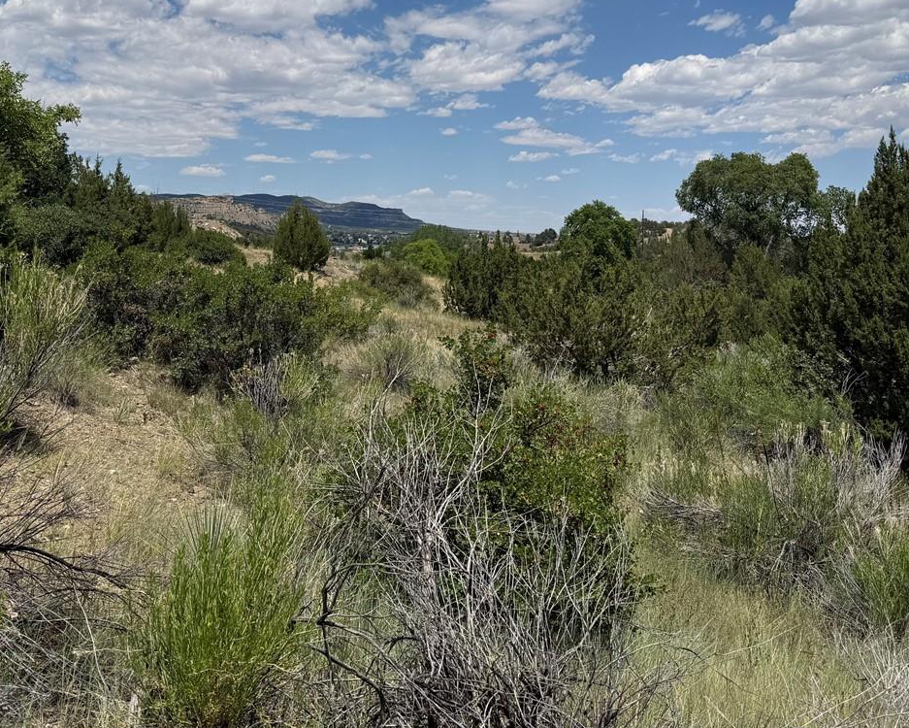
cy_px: 233
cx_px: 421
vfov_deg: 36.9
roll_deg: -0.9
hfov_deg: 45.8
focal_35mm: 40
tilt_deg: +2.1
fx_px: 1076
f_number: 1.78
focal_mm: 6.76
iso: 80
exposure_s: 1/8130
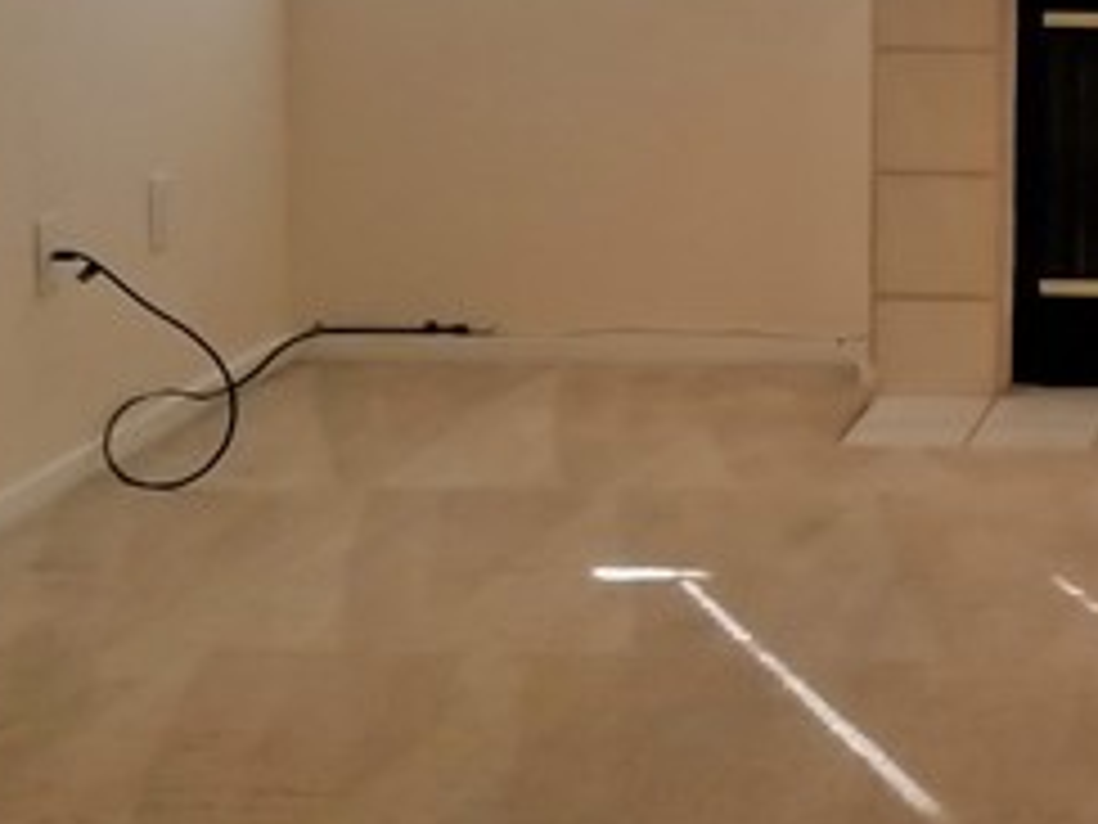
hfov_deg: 16.8
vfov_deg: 13.4
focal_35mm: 109
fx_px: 3457
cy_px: 9
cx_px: 1516
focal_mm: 4.25
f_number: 1.7
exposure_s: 1/126
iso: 50
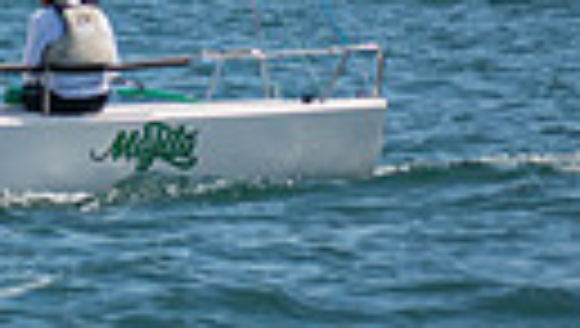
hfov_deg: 3.4
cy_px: -461
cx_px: -674
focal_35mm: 619
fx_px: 9534
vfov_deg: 2.0
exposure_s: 1/1000
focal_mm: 86
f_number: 6.3
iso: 200
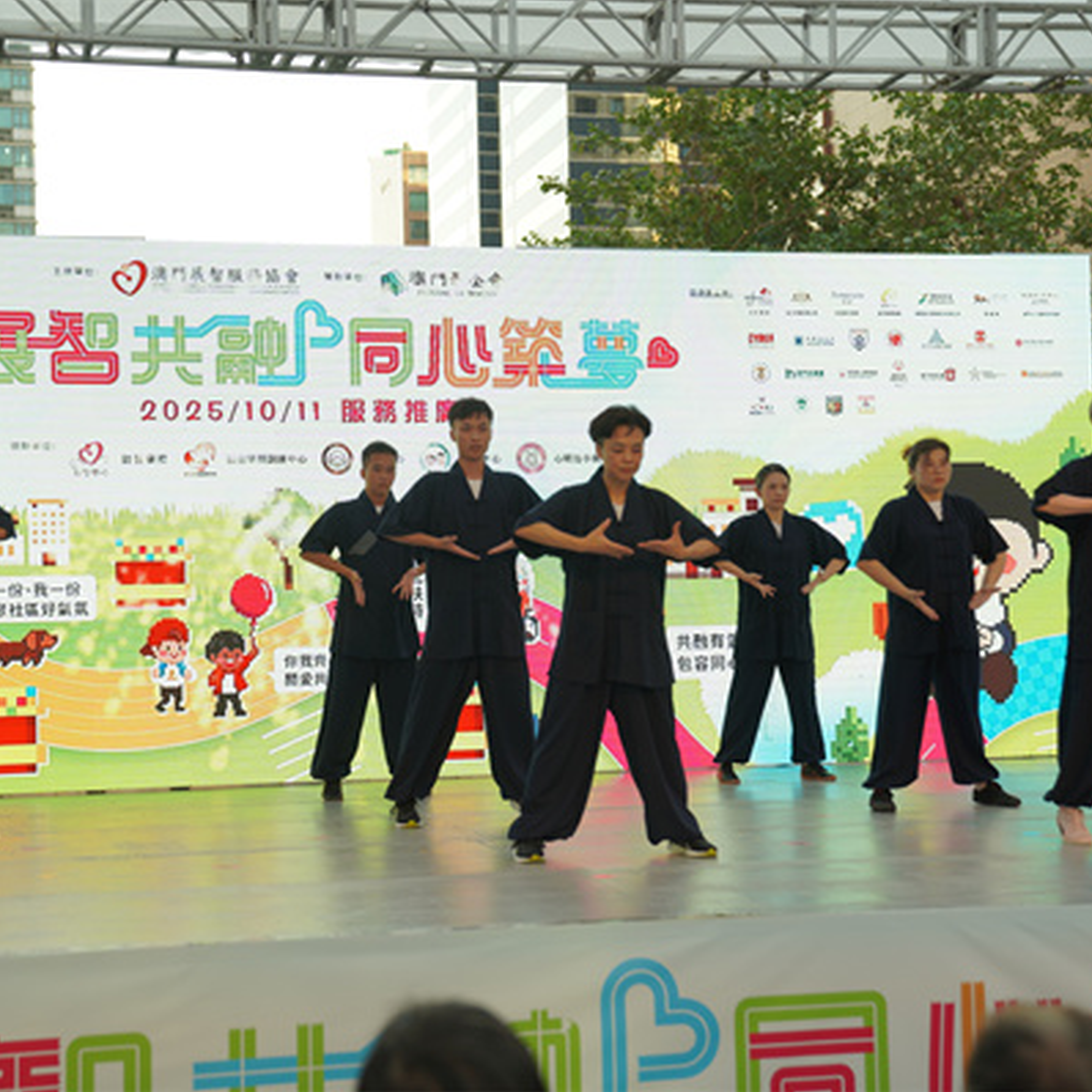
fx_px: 2106
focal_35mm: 59
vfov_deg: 29.1
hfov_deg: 29.0
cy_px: 546
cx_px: 442
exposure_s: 1/250
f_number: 2.8
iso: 100
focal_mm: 46
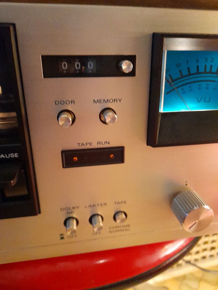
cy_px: 145
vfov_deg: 69.4
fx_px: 210
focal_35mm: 25
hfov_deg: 54.9
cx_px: 109
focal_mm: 4.6
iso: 1000
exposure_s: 1/20
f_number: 2
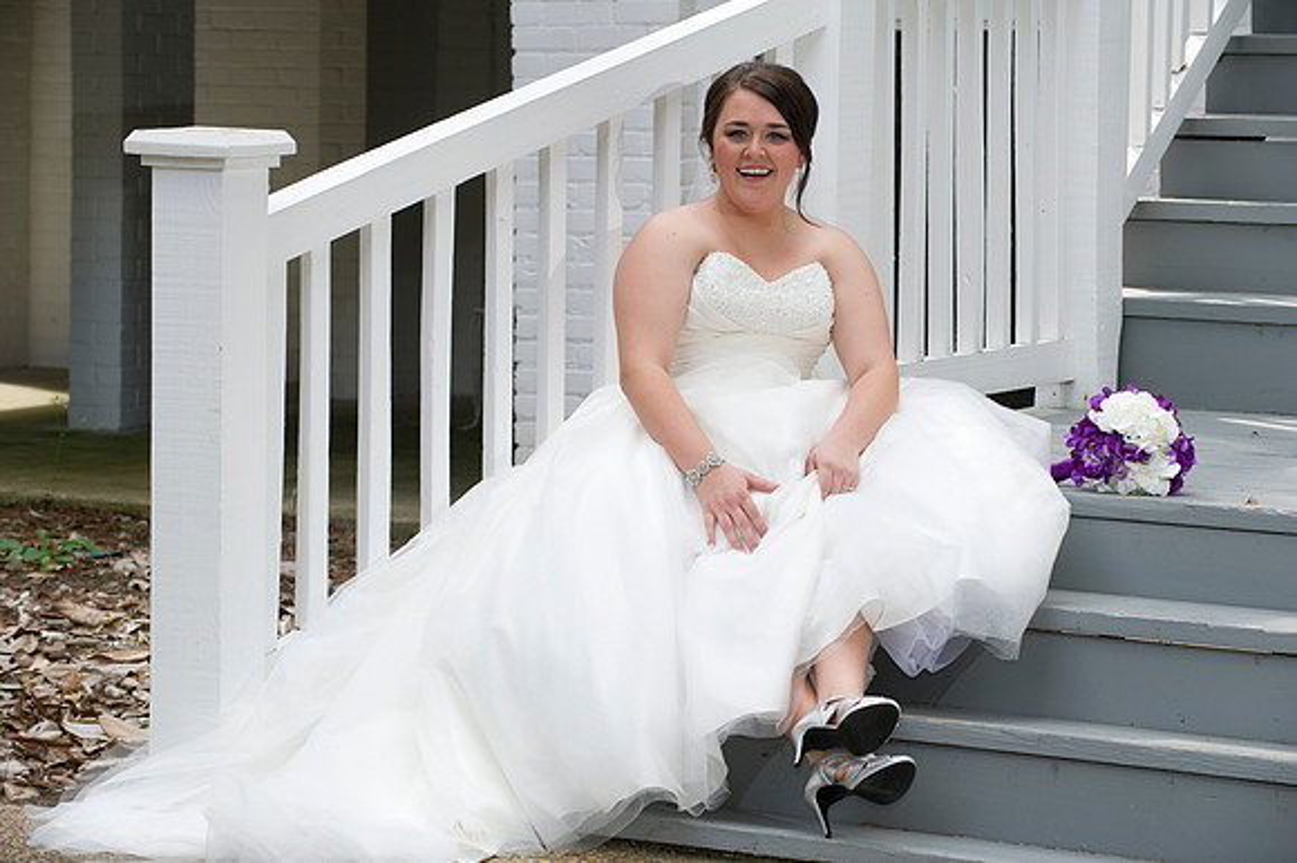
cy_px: 432
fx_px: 4501
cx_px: 648
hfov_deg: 16.4
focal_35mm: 125
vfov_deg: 11.0
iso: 320
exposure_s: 1/200
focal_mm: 125
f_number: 5.6
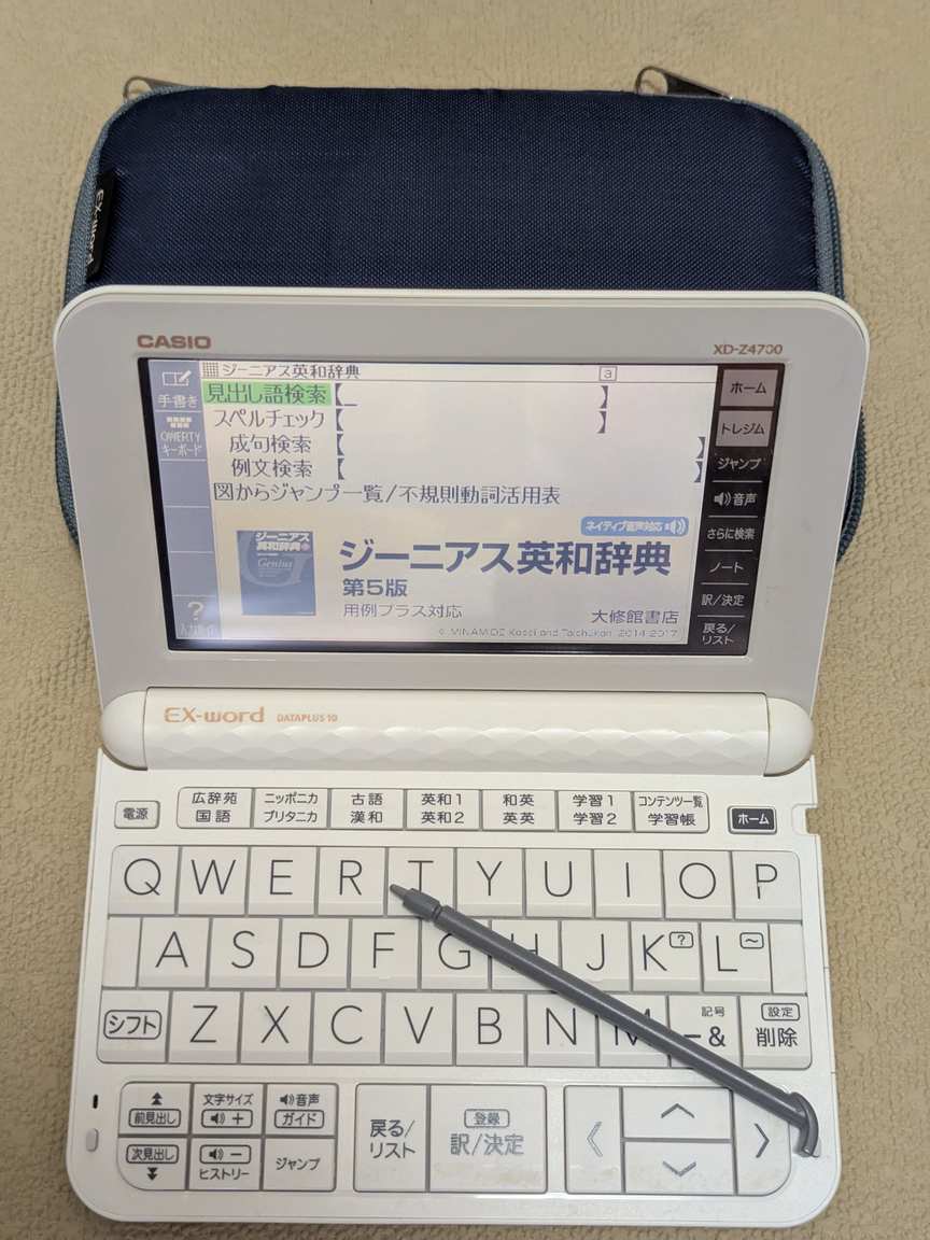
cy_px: 620
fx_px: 1719
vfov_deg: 39.7
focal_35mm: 48
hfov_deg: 30.3
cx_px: 465
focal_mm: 6.81
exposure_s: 1/105
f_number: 1.85
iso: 362
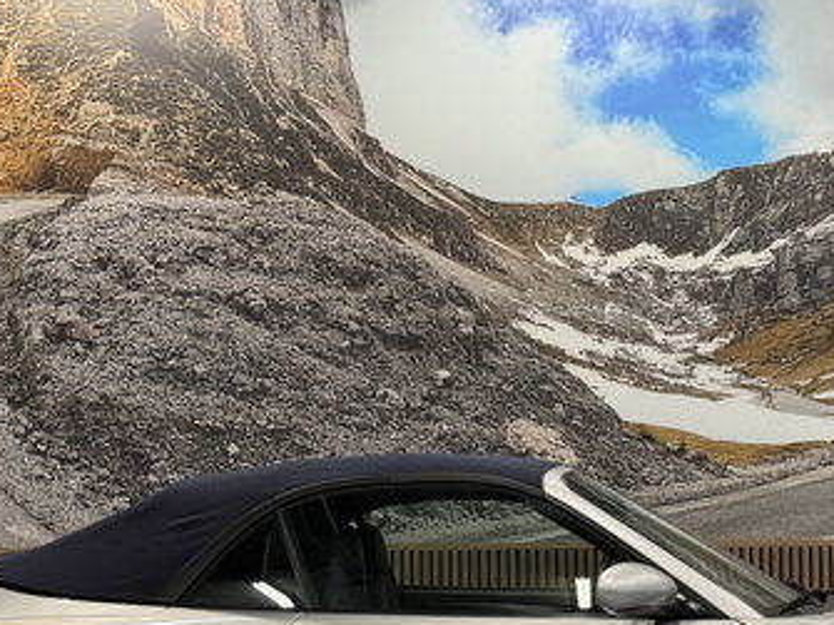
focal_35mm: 55
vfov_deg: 26.1
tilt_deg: +1.5
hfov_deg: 34.7
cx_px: 540
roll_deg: +0.2
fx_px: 1325
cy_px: 493
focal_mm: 6.76
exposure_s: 1/50
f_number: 1.78
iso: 125
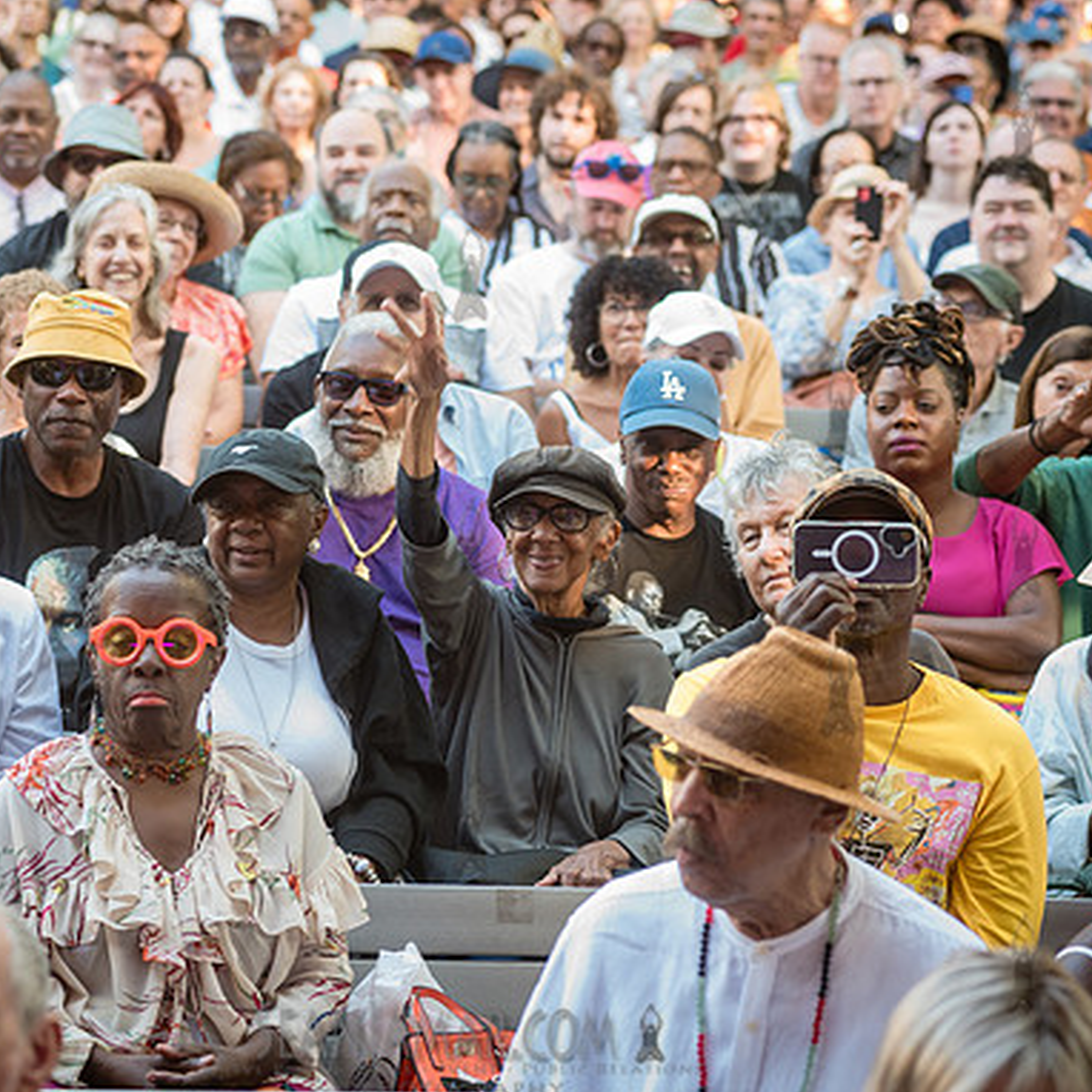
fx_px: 4604
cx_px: 469
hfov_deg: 13.5
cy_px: 547
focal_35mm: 129
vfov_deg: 13.5
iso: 800
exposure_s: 1/80
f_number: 4.5
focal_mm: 100
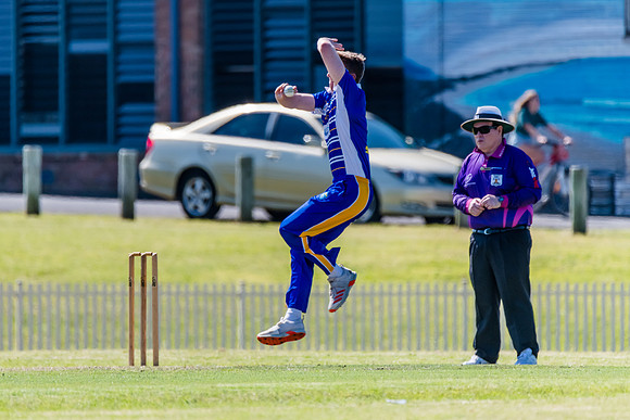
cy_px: 194
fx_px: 11824
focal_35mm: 676
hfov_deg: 3.1
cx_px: 287
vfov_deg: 2.0
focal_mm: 600
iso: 640
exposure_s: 1/2000
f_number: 6.3
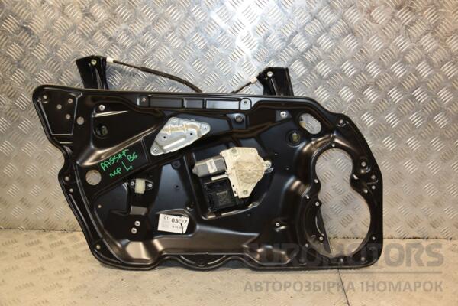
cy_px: 153
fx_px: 458
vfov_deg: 36.9
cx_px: 229
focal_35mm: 36
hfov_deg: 53.1
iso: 800
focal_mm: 24
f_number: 5
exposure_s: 1/160
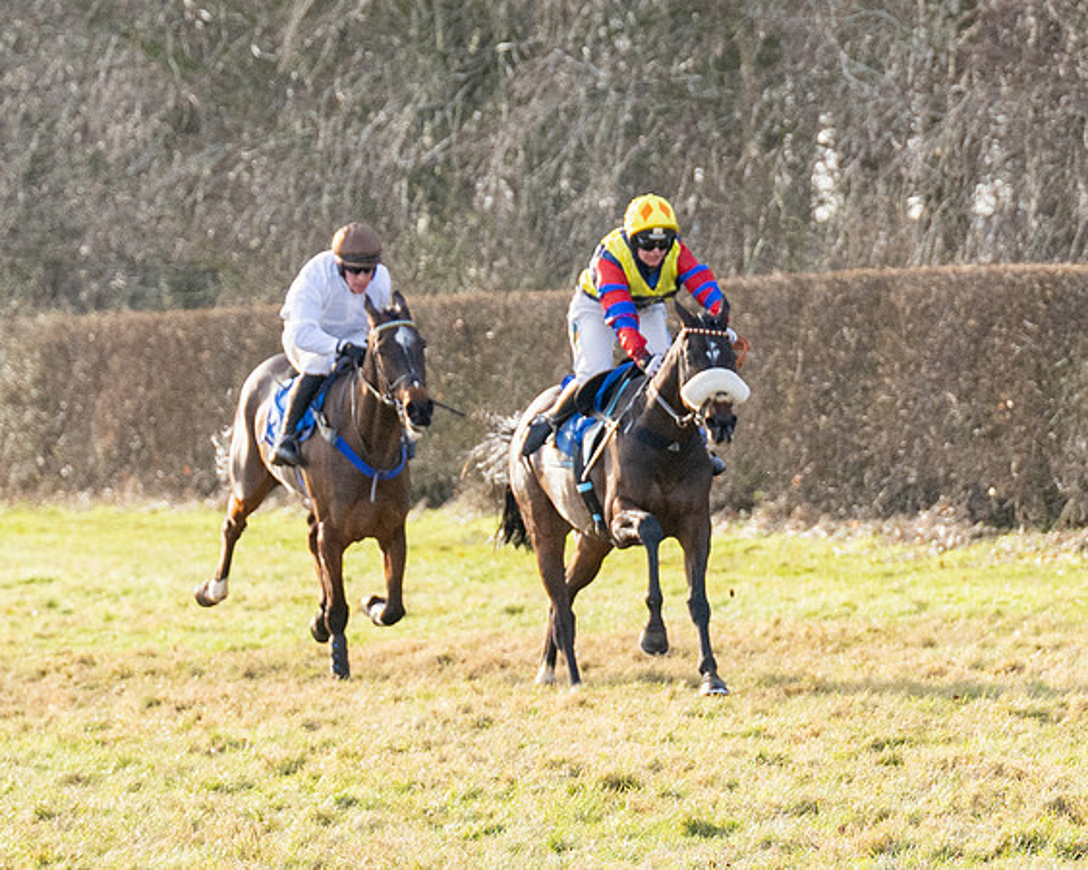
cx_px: 919
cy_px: 429
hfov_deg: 6.2
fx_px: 10009
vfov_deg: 5.0
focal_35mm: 311
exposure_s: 1/2500
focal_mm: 77
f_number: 2.8
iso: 400
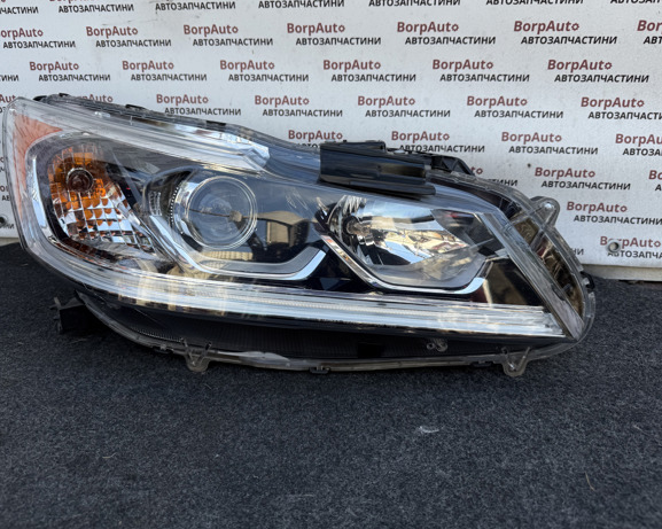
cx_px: 312
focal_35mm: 26
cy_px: 255
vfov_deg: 54.9
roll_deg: +1.7
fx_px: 509
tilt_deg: -20.3
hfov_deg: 66.0
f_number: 1.78
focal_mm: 6.76
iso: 80
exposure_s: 1/722
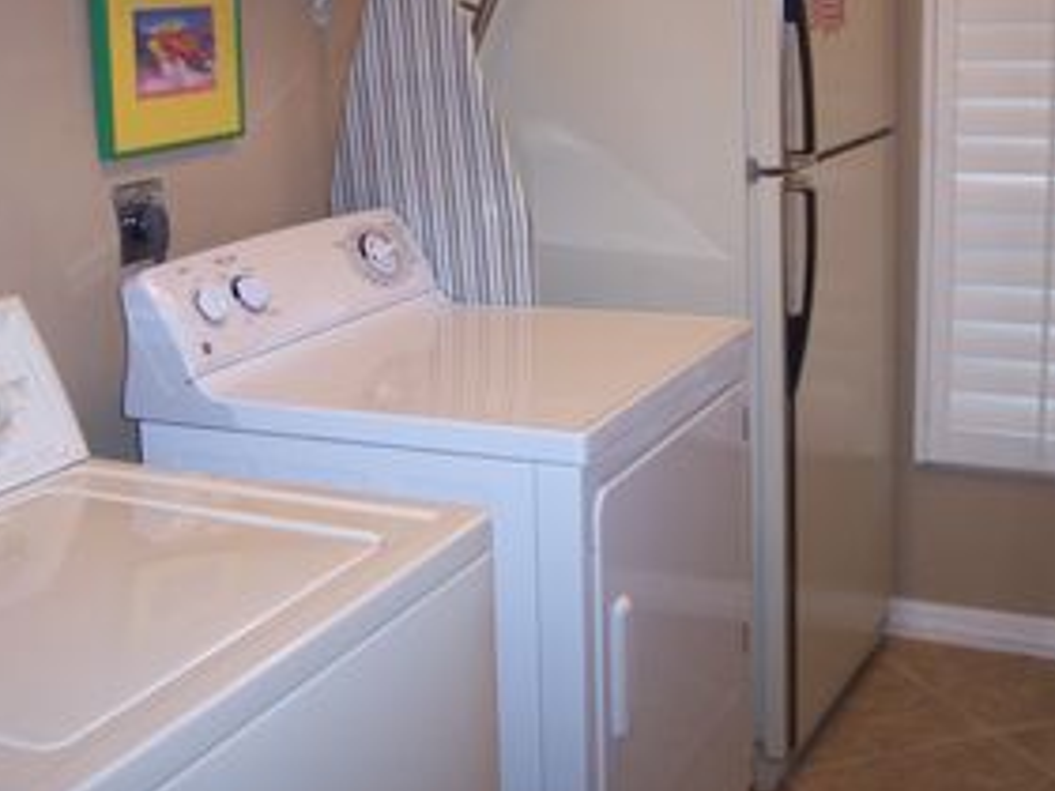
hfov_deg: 38.2
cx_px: 482
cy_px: 328
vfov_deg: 29.1
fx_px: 1524
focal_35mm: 50
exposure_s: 1/30
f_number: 2.8
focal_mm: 8
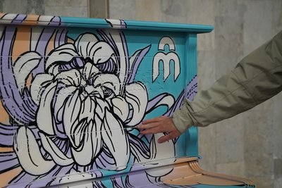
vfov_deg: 21.9
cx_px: 141
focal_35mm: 62
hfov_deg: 32.4
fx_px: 486
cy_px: 94
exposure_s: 1/160
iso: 2000
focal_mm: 62
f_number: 4
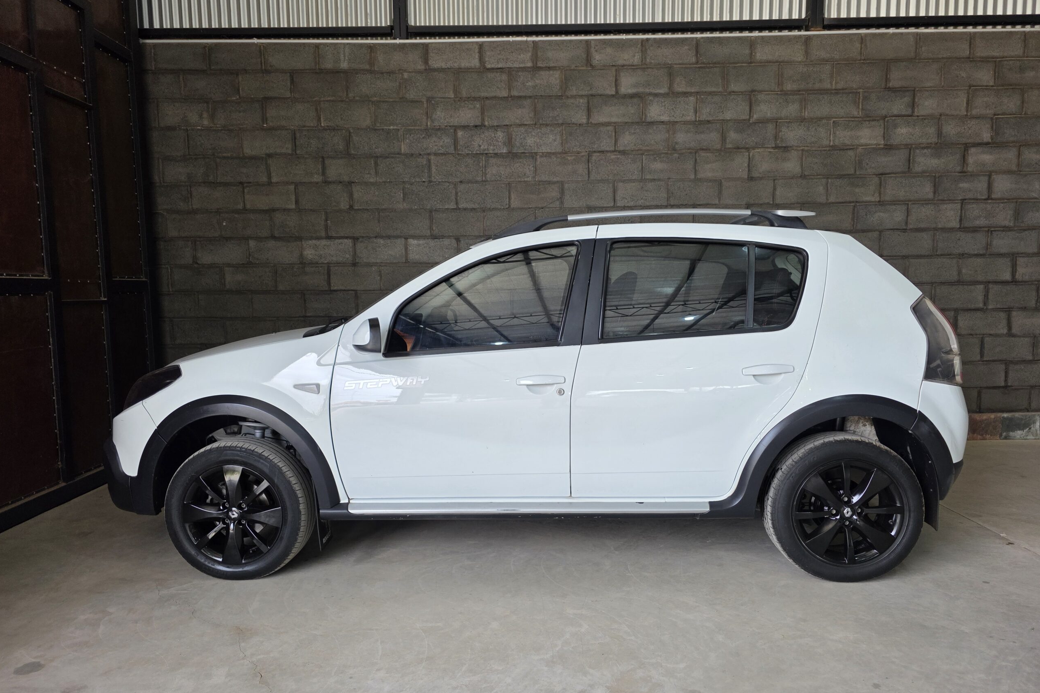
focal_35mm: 24
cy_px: 376
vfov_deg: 53.1
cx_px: 520
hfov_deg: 73.7
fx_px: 693
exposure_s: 1/180
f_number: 1.7
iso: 80
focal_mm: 6.3
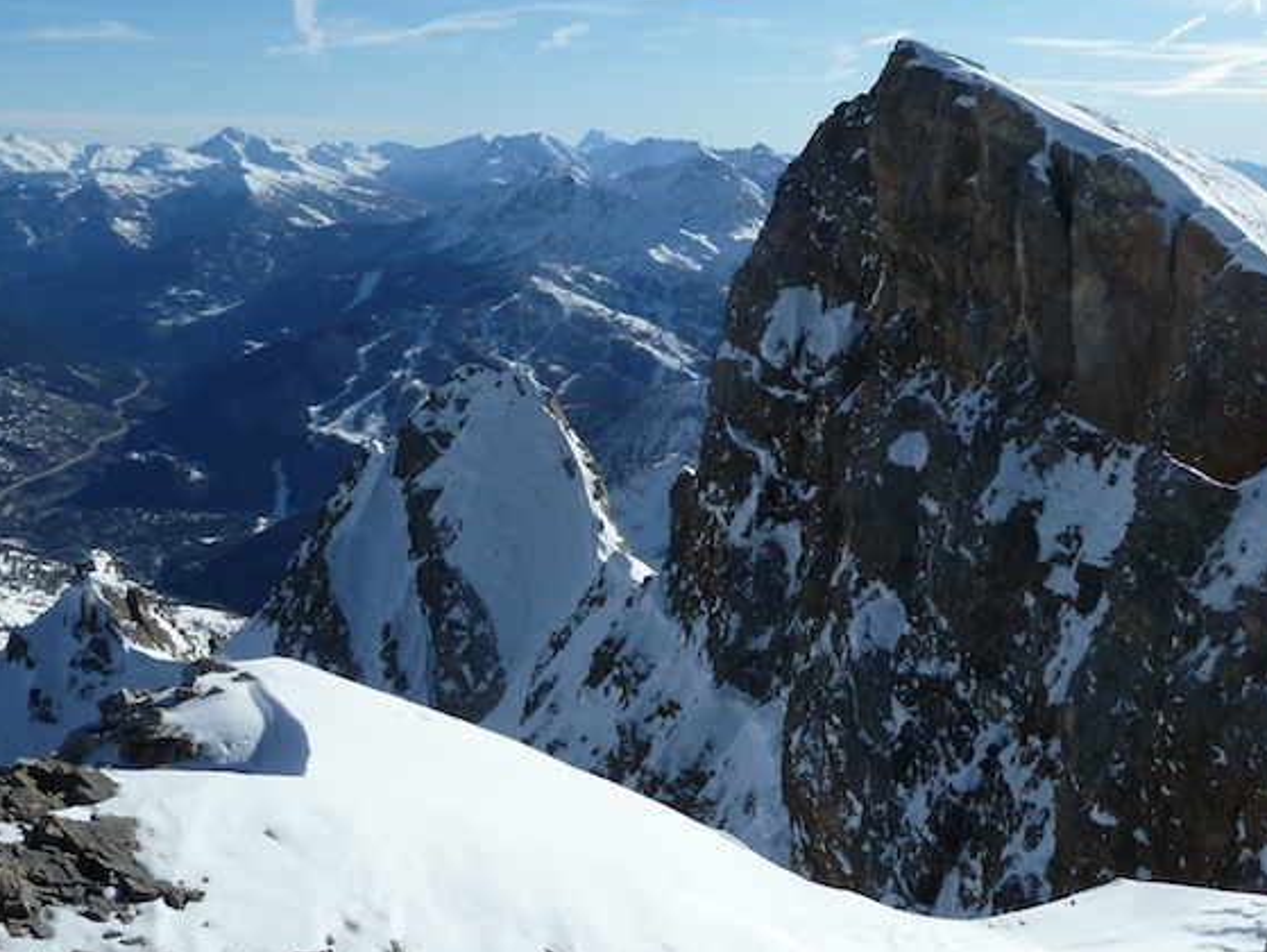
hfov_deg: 48.9
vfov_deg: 37.6
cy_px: 379
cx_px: 628
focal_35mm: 38
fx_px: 1392
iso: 80
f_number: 5.6
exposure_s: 1/640
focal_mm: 4.1
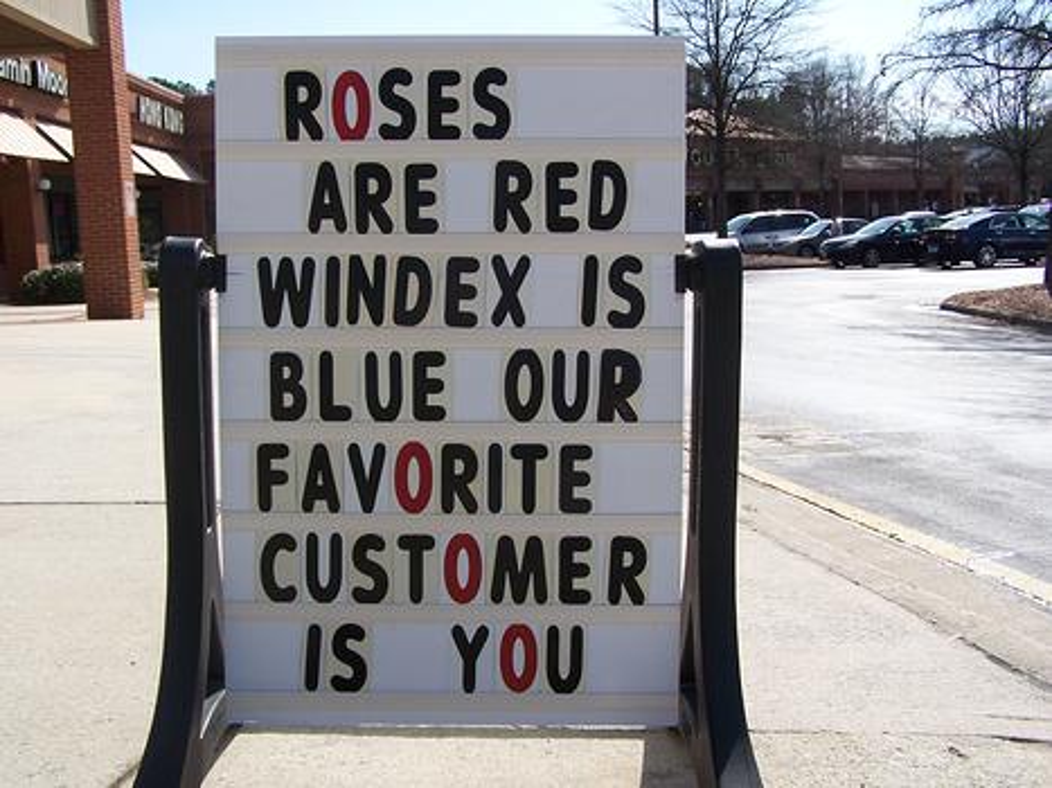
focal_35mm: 38
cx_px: 526
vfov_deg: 37.7
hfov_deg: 49.0
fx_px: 1155
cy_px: 394
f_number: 4
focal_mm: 6.3
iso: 80
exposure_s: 1/640
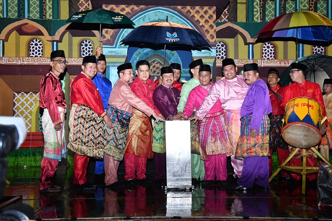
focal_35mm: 48
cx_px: 166
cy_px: 110
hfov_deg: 41.1
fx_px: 442
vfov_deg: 28.0
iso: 3200
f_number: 5.6
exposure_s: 1/250
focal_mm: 32
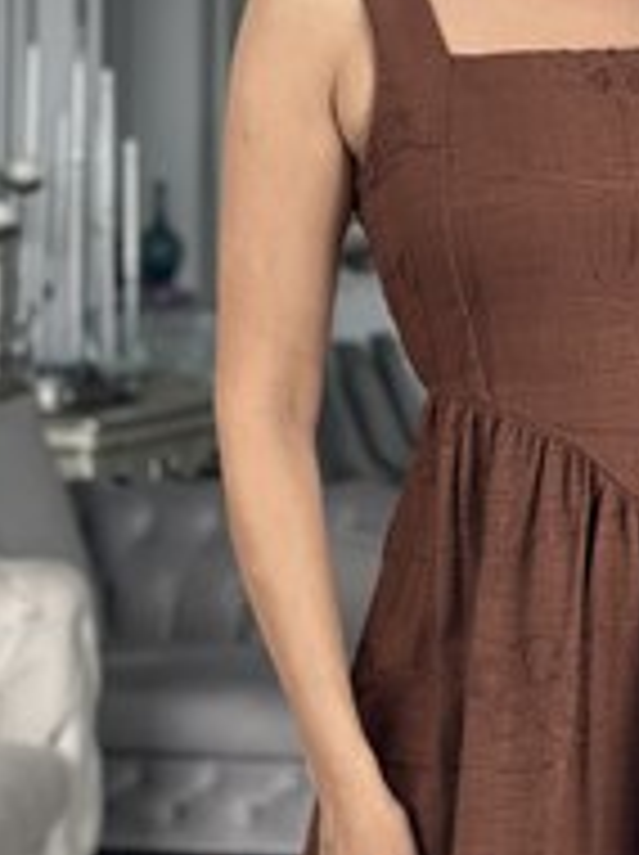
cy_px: 338
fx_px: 3158
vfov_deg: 15.4
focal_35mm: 128
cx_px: 558
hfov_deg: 11.5
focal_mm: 6.86
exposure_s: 1/71
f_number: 1.78
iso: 125
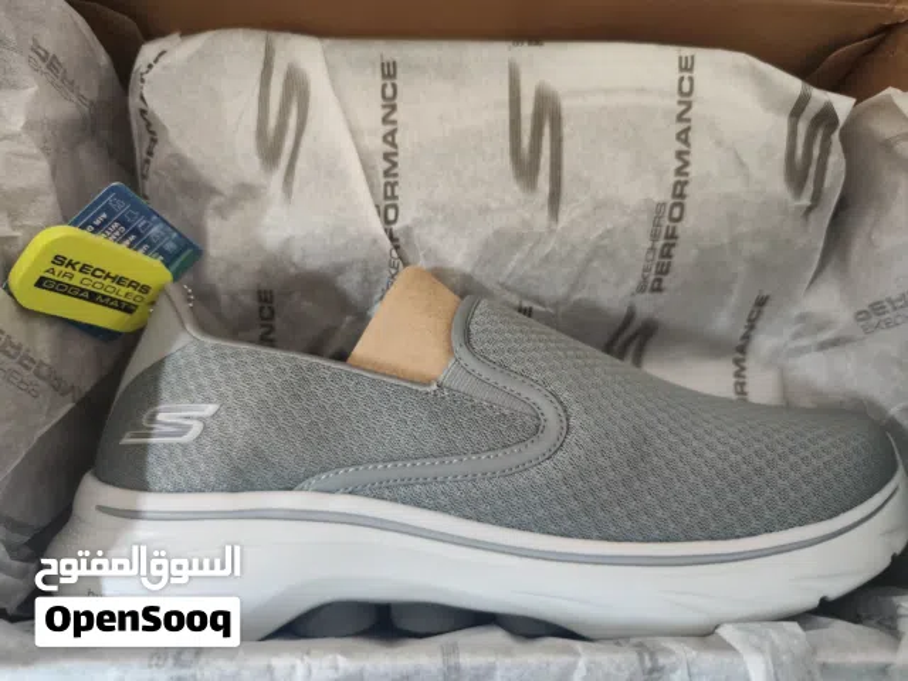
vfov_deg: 58.9
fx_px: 603
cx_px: 454
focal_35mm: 23
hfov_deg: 73.9
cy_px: 340
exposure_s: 1/40
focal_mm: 7.01
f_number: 1.69
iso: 1826
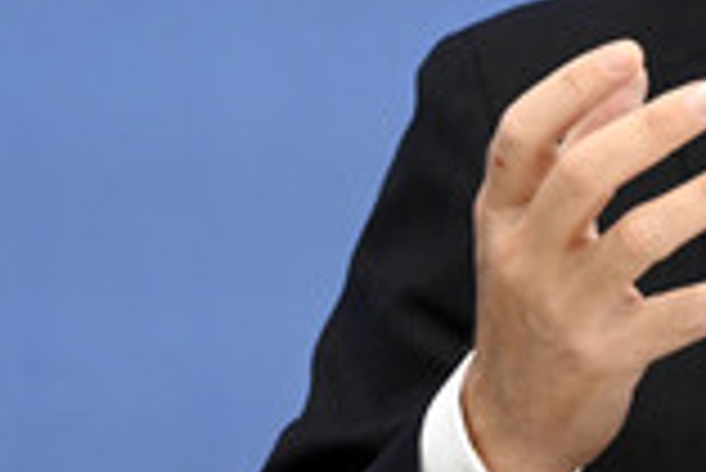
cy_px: -130
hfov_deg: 5.9
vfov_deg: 4.0
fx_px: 6752
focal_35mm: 344
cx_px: 996
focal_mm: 120
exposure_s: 1/640
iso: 3200
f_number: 5.6
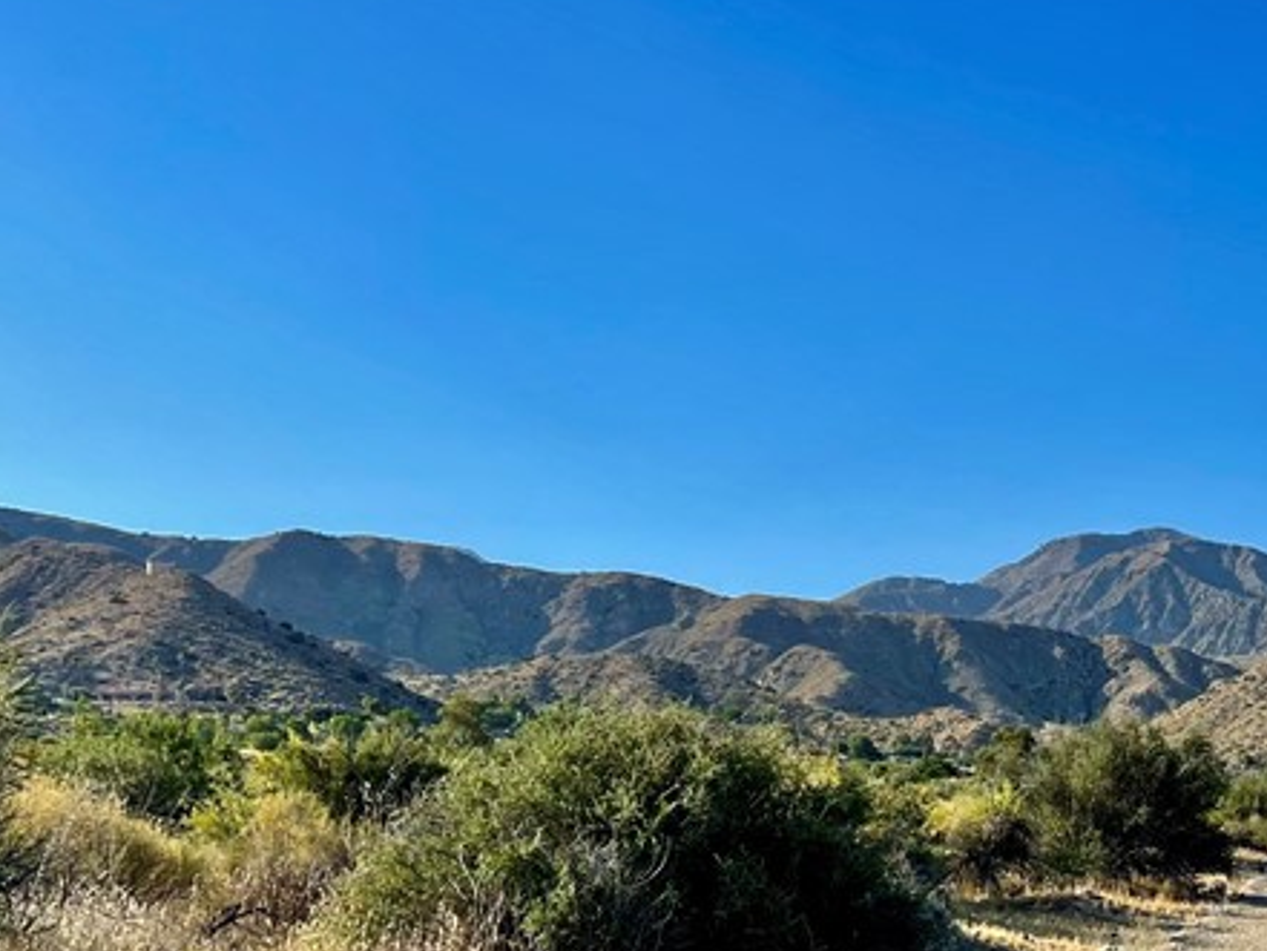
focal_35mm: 58
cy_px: 876
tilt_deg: +0.7
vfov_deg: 24.4
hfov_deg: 30.4
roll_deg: +1.8
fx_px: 2123
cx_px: 1330
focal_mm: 5.1
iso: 32
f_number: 1.6
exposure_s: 1/3257
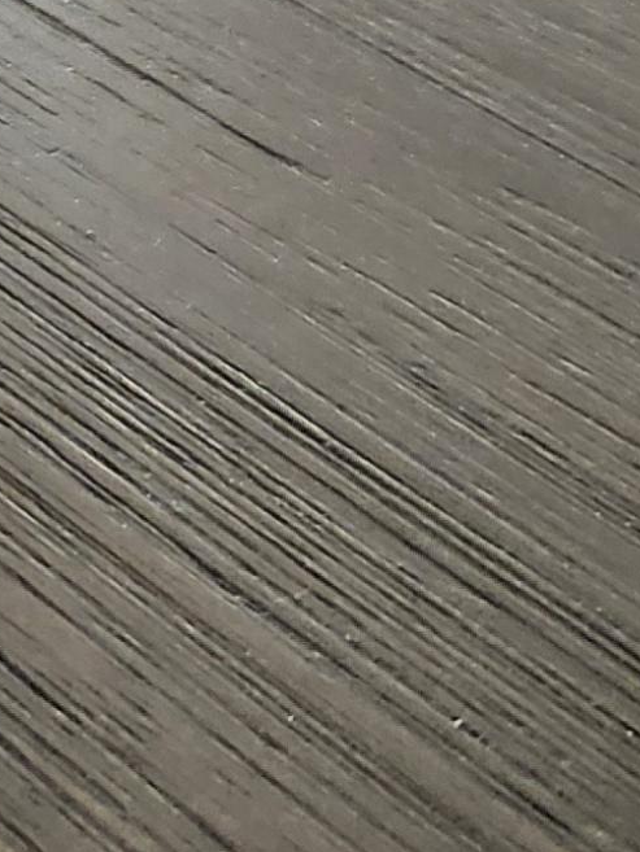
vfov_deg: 13.0
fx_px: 3450
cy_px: -597
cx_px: -876
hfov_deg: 9.5
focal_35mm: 140
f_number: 1.8
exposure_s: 1/120
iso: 500
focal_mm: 5.54
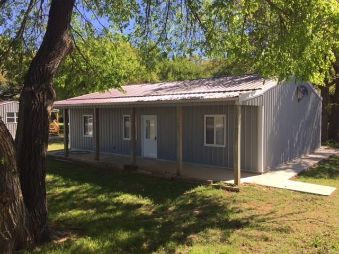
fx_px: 284
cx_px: 170
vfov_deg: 48.2
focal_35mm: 29
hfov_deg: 61.7
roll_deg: +0.4
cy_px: 127
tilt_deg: -1.4
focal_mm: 4.15
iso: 32
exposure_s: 1/860
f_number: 2.2
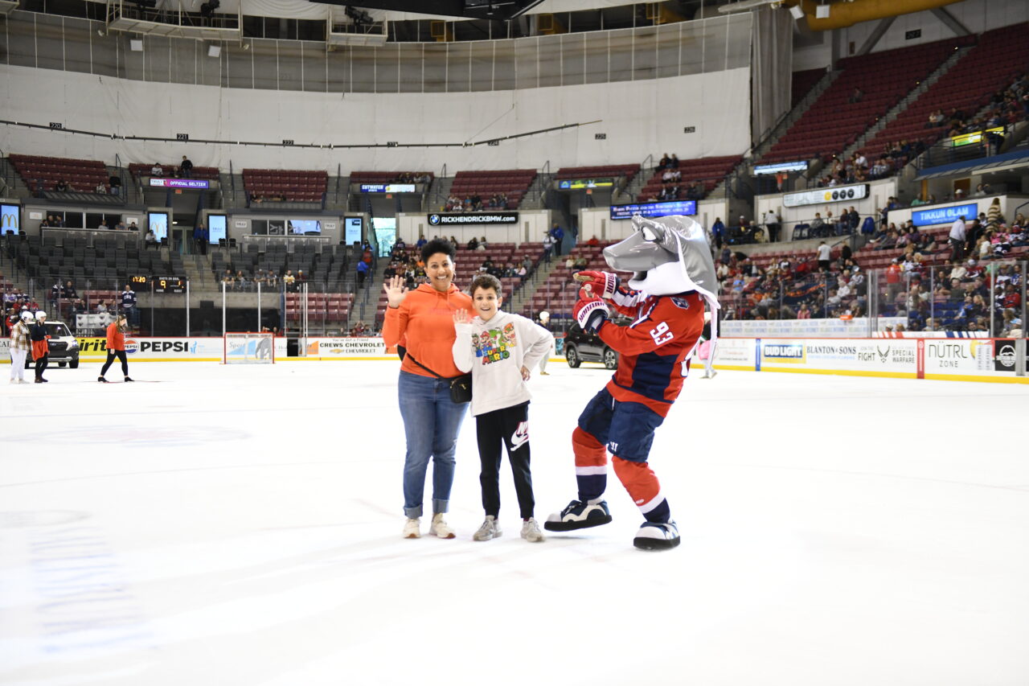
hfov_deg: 41.1
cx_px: 514
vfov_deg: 28.1
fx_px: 1372
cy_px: 343
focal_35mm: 48
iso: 2000
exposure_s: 1/1000
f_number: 2.8
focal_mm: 48
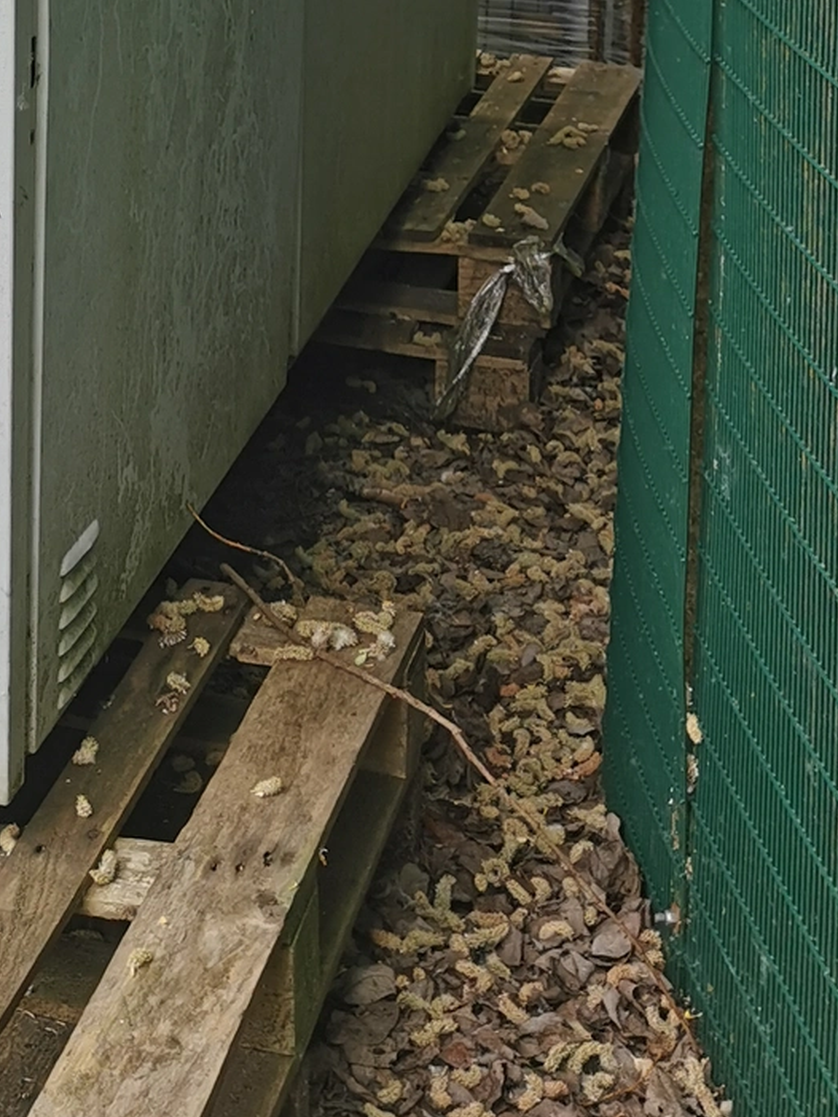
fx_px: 2485
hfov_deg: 18.8
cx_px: 69
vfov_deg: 23.5
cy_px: -166
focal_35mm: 77
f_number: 1.8
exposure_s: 1/549
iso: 50
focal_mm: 5.58
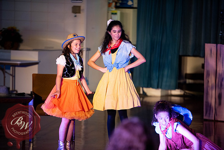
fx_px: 1120
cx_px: 112
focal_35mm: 180
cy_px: 75
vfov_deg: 7.6
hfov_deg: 11.4
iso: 1600
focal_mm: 180
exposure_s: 1/200
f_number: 2.8
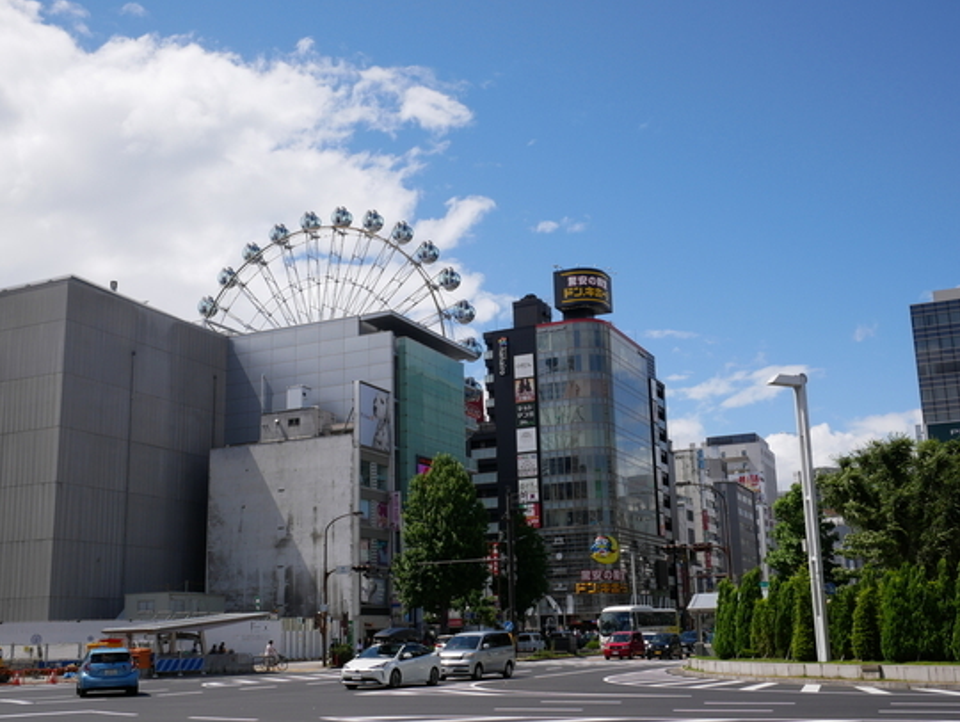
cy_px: 373
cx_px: 476
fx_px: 1110
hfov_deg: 46.8
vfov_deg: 36.0
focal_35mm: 40
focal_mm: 18
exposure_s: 1/500
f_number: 9
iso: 200
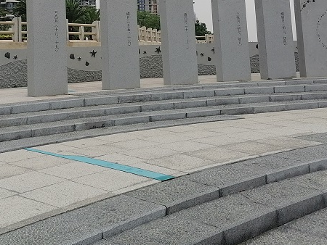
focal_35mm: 54
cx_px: 81
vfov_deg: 25.7
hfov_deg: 34.7
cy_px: 1
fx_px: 510
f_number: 1.8
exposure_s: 1/375
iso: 50
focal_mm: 5.3
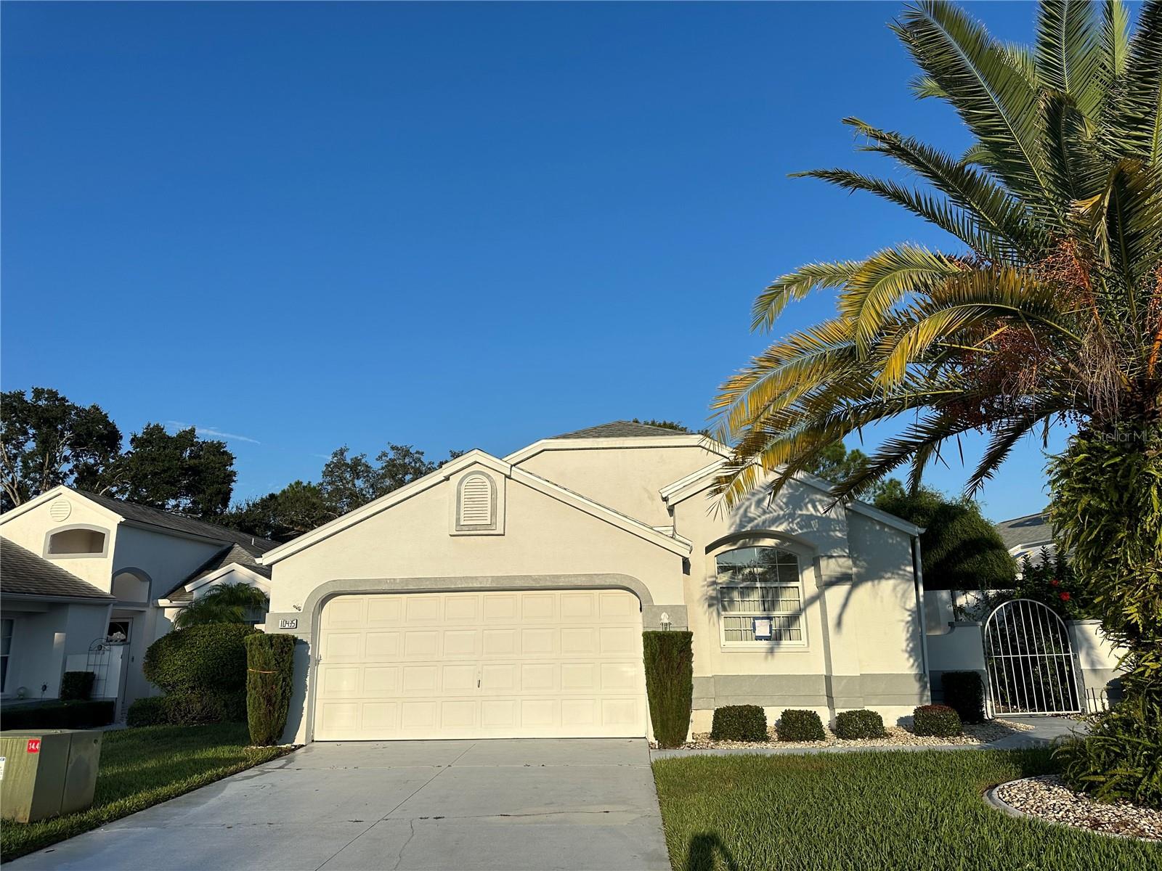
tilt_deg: +13.0
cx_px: 581
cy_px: 436
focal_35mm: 24
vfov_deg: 56.8
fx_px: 806
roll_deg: +0.9
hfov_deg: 71.6
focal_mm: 6.86
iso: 80
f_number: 1.78
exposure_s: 1/7042
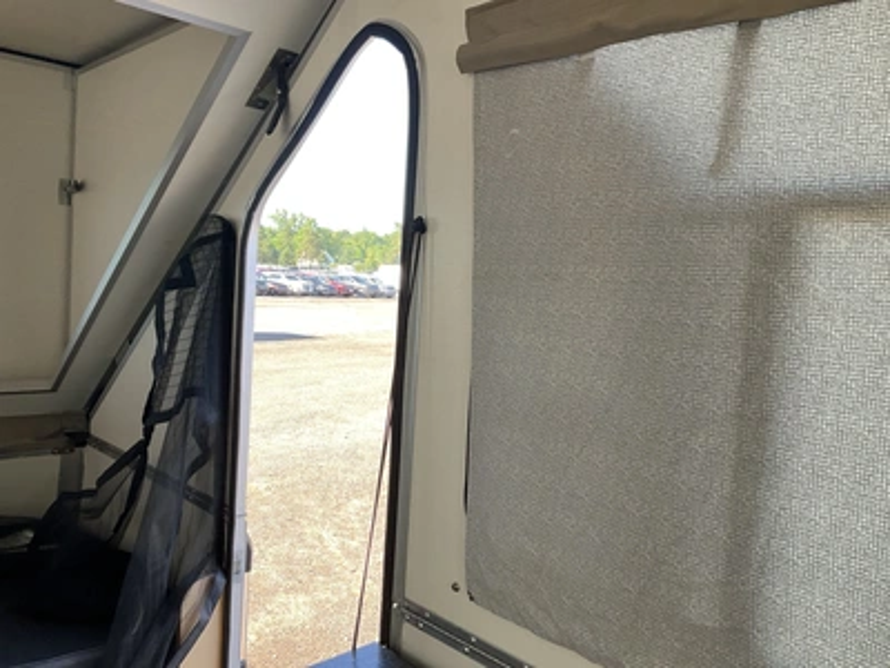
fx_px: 746
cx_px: 445
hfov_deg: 61.7
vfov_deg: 48.2
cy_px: 334
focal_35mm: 29
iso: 32
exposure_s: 1/122
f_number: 1.8
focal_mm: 3
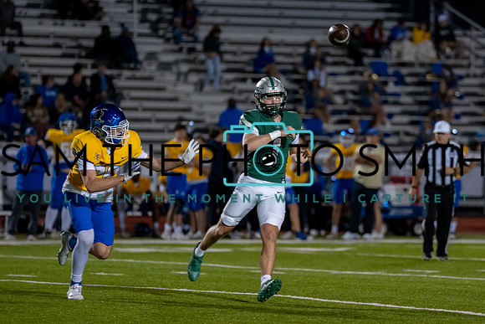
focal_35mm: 291
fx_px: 3925
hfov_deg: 7.1
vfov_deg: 4.7
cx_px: 305
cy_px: 183
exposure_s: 1/1000
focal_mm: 200
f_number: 2.8
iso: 3200
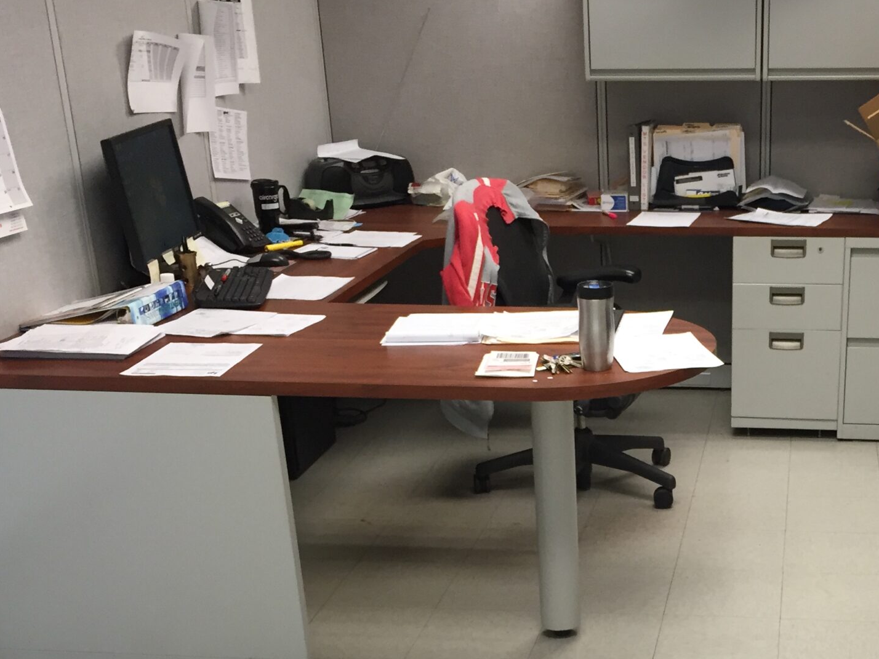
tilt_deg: -23.0
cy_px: 526
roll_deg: +0.3
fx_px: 1320
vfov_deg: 27.5
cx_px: 678
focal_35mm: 52
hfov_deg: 35.8
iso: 32
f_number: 2.2
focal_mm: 4.15
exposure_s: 1/30
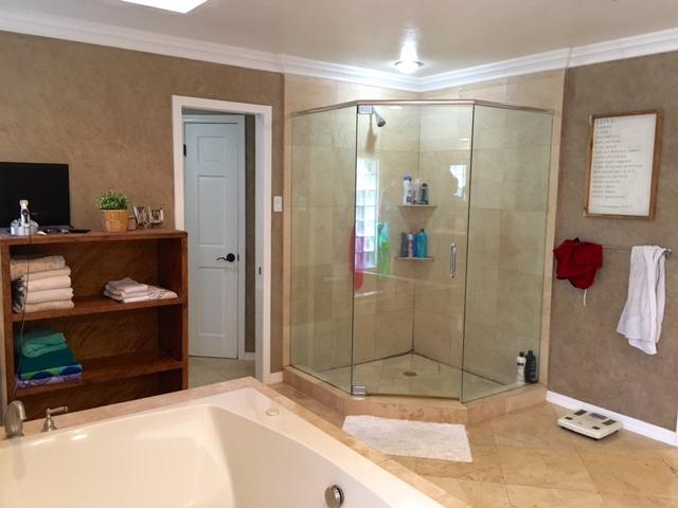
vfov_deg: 48.2
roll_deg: -1.6
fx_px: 568
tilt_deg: -5.5
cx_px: 339
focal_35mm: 29
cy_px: 254
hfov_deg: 61.7
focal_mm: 4.15
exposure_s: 1/15
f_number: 2.2
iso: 50
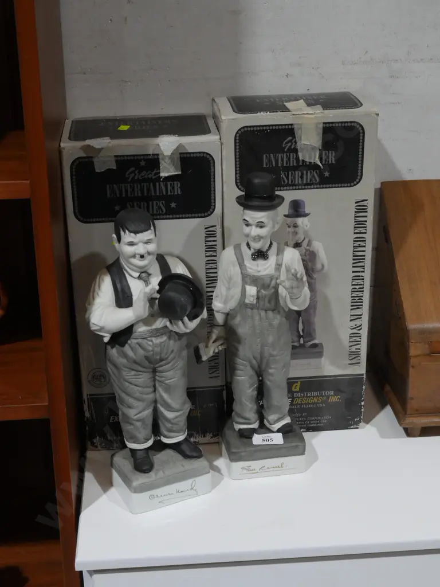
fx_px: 847
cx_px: 220
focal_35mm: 50
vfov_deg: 38.2
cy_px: 294
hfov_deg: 29.1
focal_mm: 25
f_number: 9
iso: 1250
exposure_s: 1/60
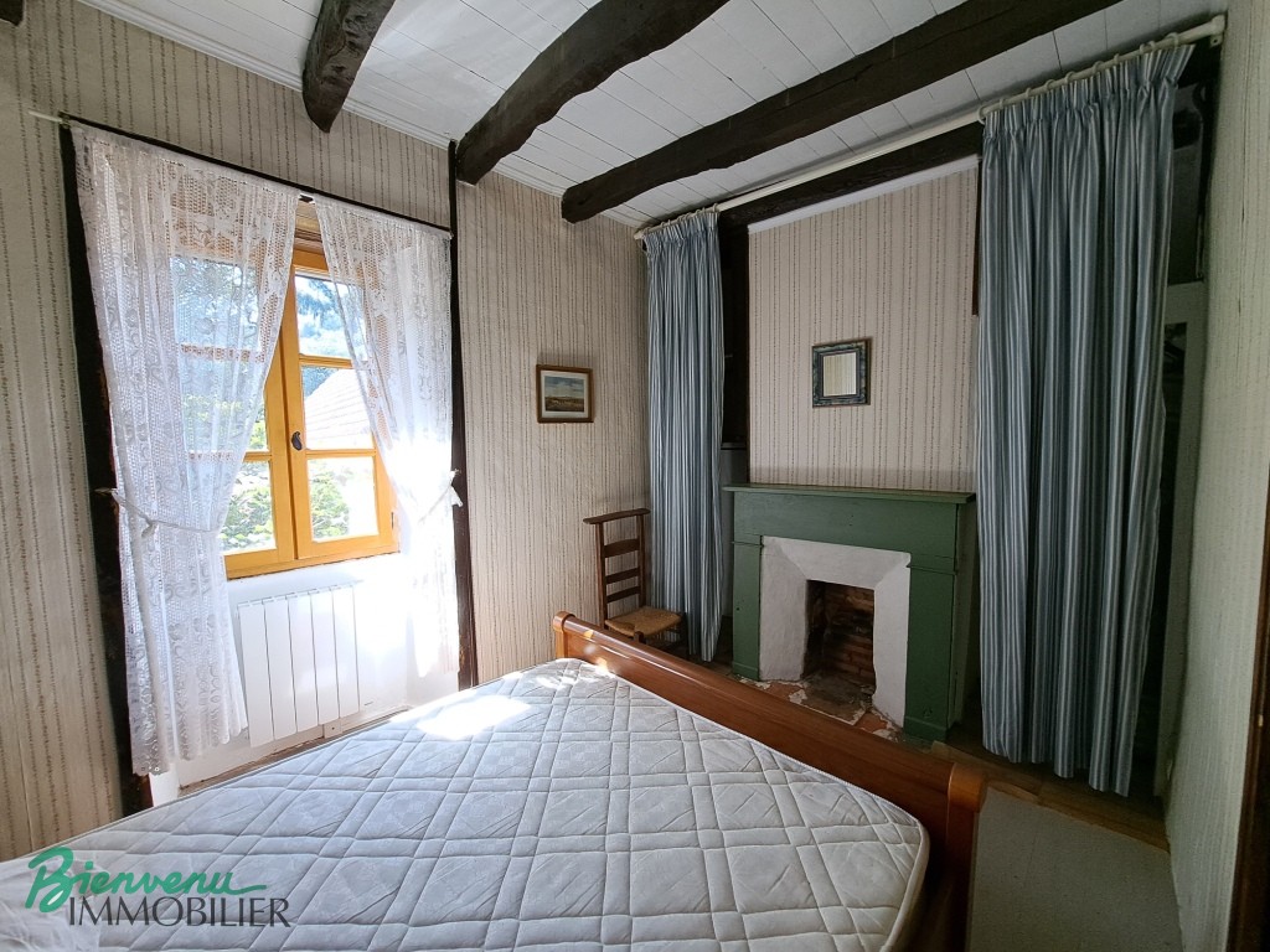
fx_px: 477
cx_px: 635
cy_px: 476
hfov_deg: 106.2
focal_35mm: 13
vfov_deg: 89.9
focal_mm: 1.74
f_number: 2.2
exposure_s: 1/50
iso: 50
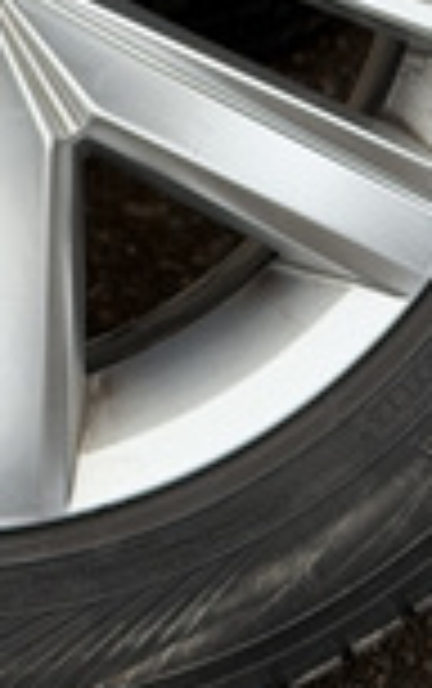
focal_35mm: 166
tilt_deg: -25.4
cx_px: -65
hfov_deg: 7.9
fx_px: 3118
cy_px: -360
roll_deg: +0.4
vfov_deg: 12.0
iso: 64
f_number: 1.78
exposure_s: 1/174
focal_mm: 6.76
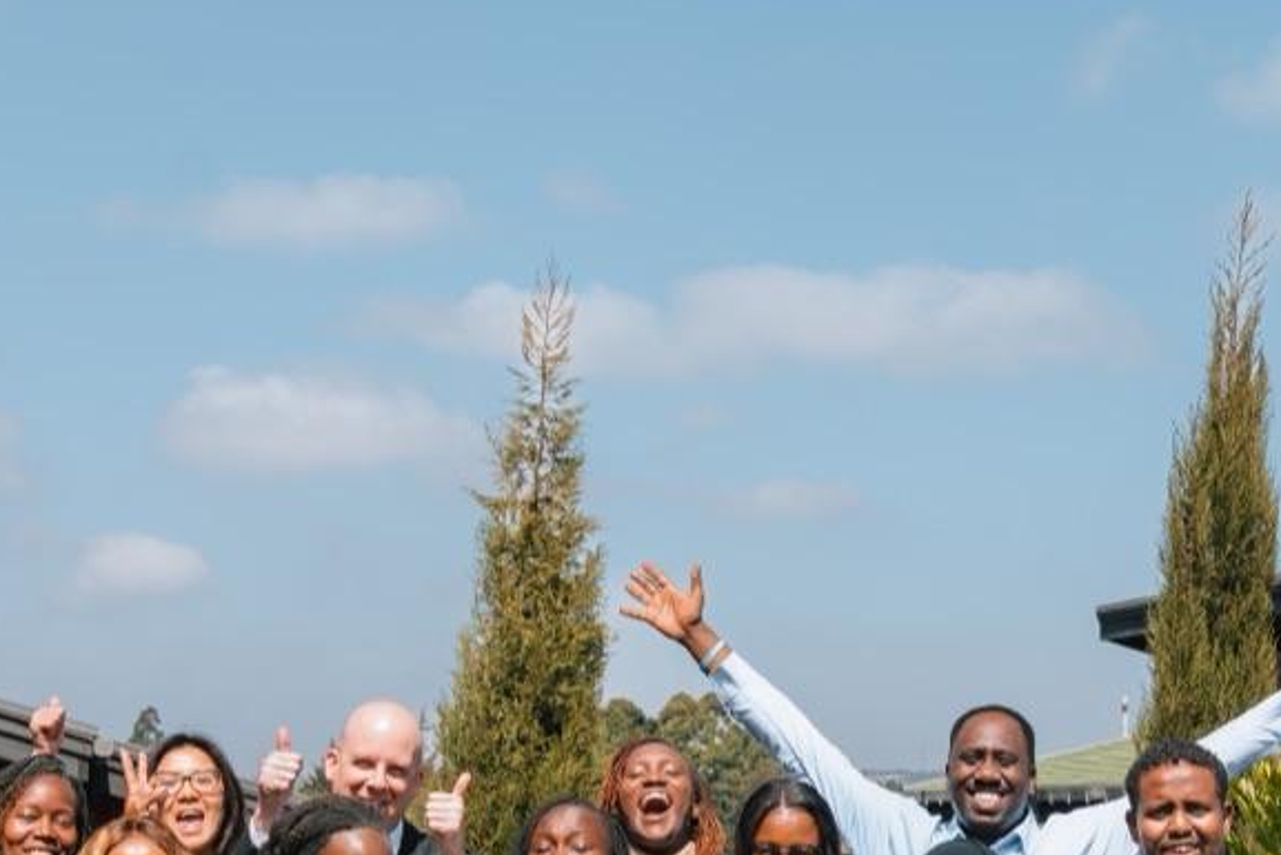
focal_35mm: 97
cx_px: 806
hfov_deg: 21.0
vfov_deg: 14.0
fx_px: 3452
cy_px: 802
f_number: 6.3
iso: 200
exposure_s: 1/500
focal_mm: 35
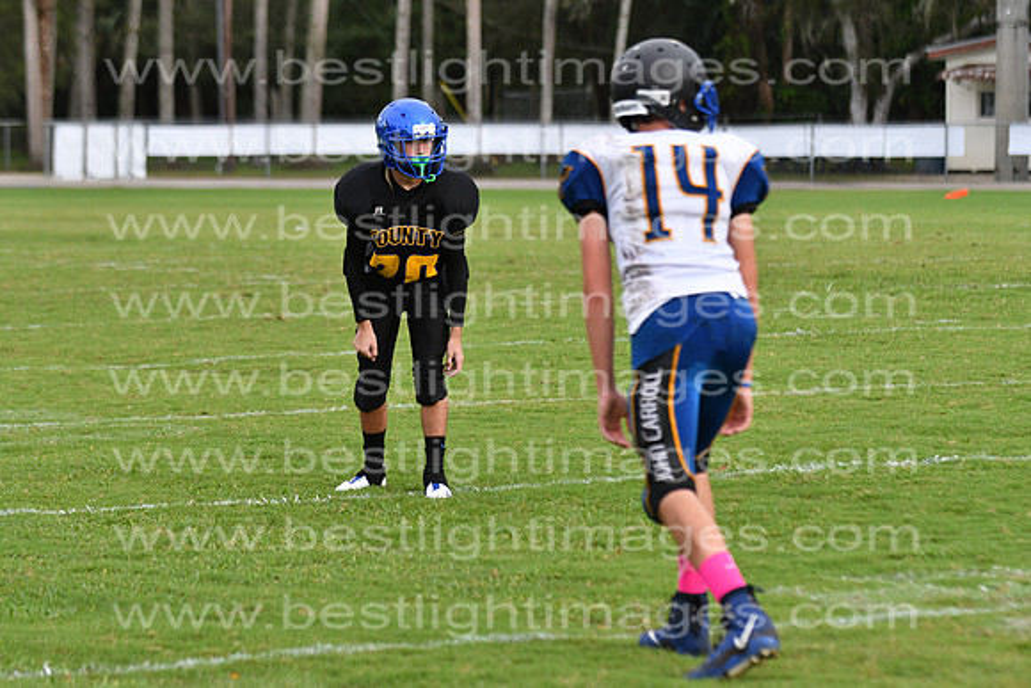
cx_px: 516
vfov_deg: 6.5
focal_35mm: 210
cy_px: 344
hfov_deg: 9.8
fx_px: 6015
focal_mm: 140
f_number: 3.5
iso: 800
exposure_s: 1/4000
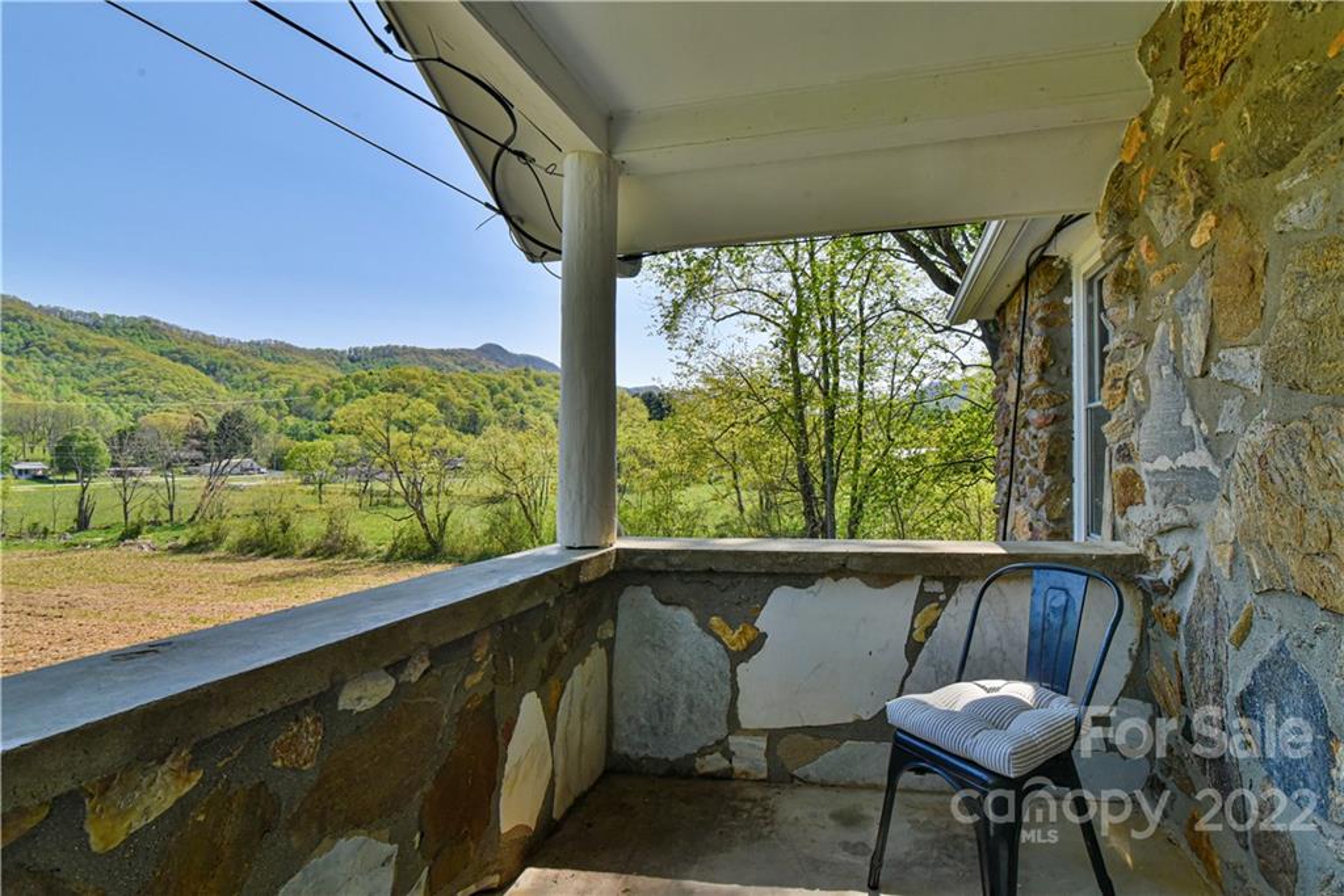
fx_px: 597
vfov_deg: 73.8
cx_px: 672
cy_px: 448
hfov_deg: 96.7
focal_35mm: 16
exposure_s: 1/800
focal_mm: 16
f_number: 14
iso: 1600
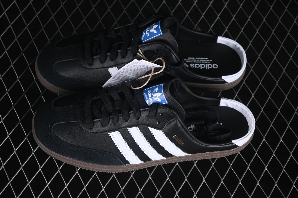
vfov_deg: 18.2
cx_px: 149
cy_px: 99
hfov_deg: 27.0
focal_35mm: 75
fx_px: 621
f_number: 6.3
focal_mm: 50
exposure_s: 1/60
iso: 160
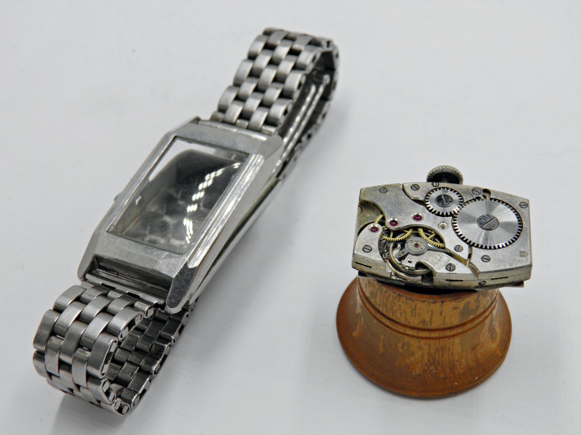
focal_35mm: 62
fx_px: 1041
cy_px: 218
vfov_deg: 23.7
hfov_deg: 31.2
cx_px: 290
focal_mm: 11.2
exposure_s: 1/80
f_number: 4.7
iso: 50
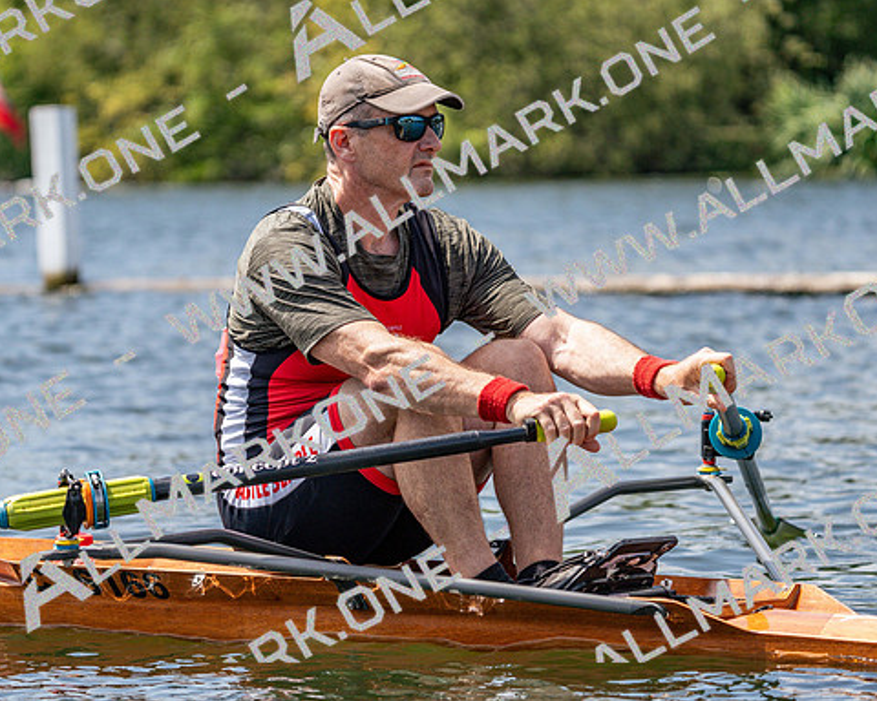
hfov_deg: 8.5
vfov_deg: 6.8
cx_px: 391
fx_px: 5892
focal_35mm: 227
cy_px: 350
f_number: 5.6
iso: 320
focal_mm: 200
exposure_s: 1/2000
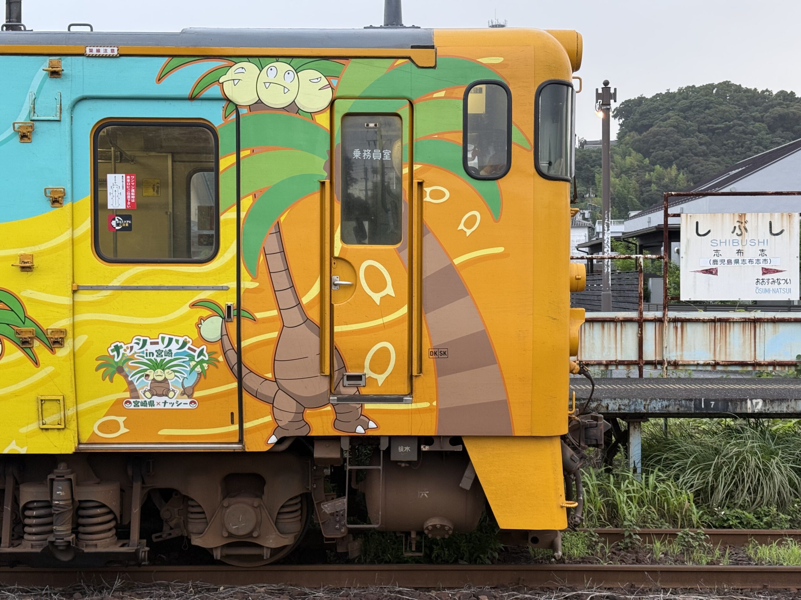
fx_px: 1111
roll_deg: +0.0
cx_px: 400
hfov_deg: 39.7
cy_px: 300
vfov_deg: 30.3
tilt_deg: -0.6
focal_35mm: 48
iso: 100
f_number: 1.78
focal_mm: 6.76
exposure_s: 1/86
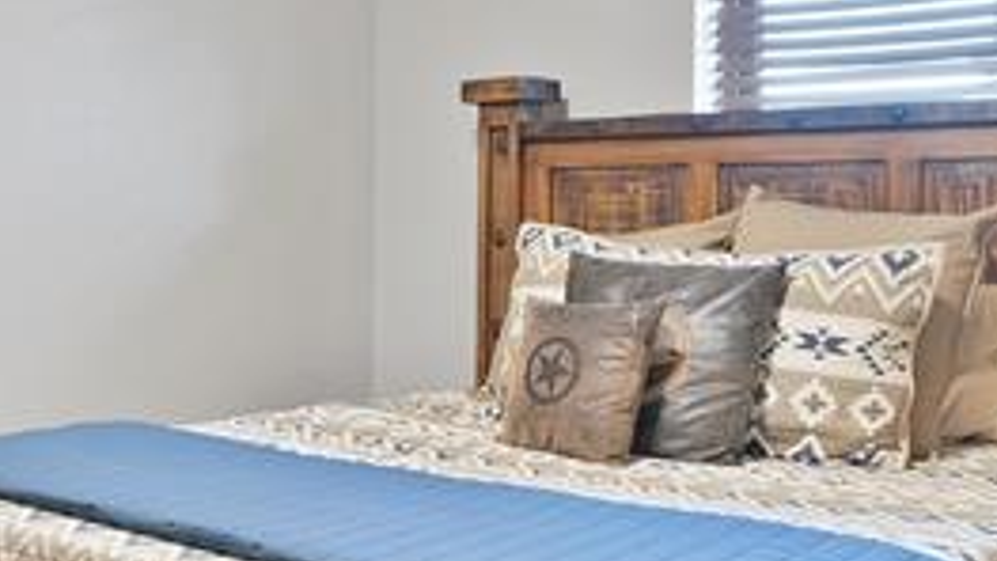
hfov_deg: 40.1
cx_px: 174
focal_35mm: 49
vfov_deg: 24.4
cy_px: 244
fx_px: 1296
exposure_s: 1.3
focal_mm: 12
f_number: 9
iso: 640
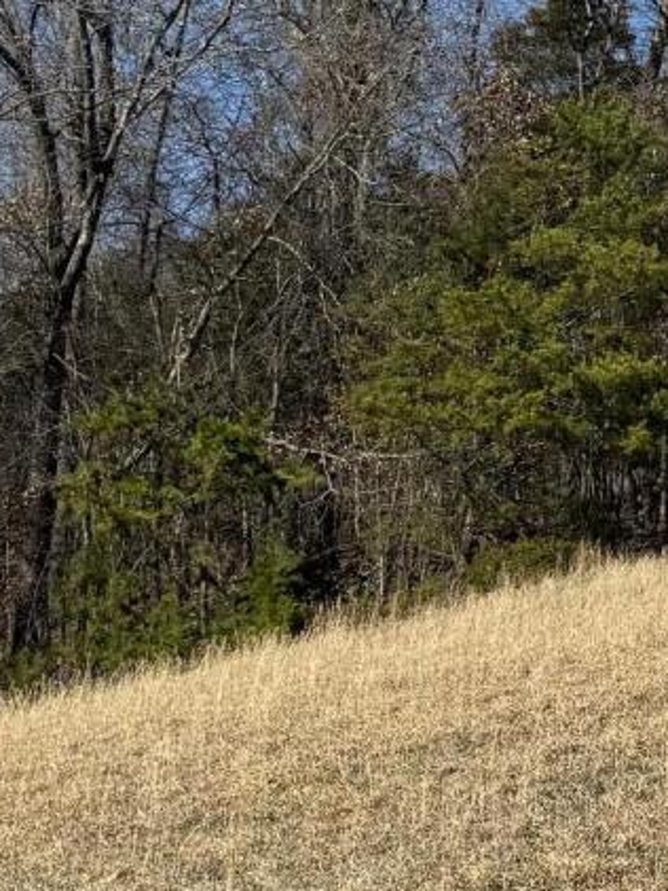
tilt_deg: +22.6
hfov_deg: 12.0
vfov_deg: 17.0
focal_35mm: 114
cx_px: 1190
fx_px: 2932
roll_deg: +6.8
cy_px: 51
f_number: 1.78
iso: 80
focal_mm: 6.76
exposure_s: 1/4975
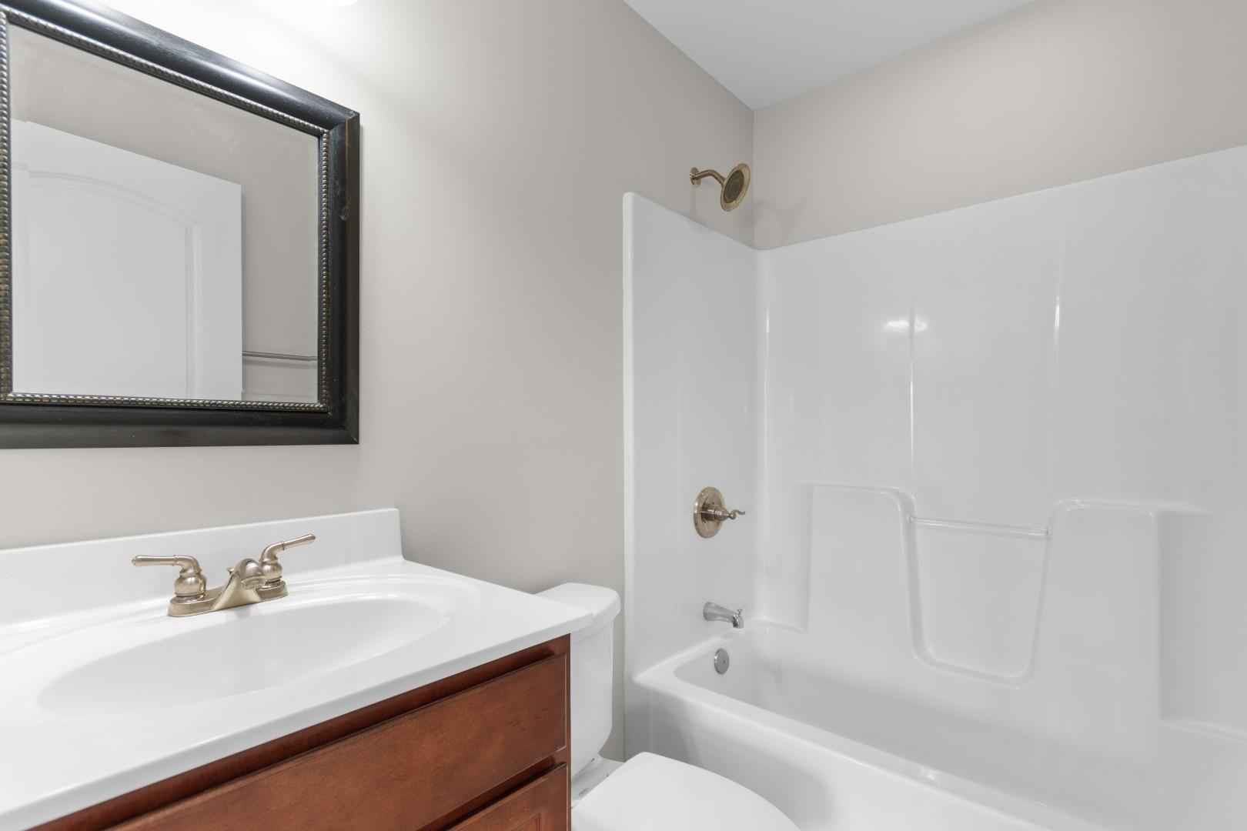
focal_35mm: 15
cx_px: 624
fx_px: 520
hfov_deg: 100.4
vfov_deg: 77.3
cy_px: 416
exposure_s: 1/5
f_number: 4.5
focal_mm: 10
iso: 100
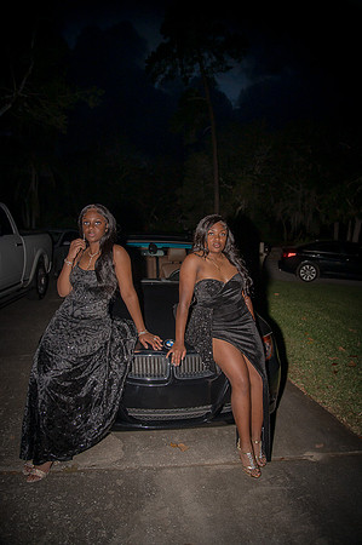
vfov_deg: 73.8
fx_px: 363
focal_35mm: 24
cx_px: 181
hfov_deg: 53.0
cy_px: 272
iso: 640
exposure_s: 1/160
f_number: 4
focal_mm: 24
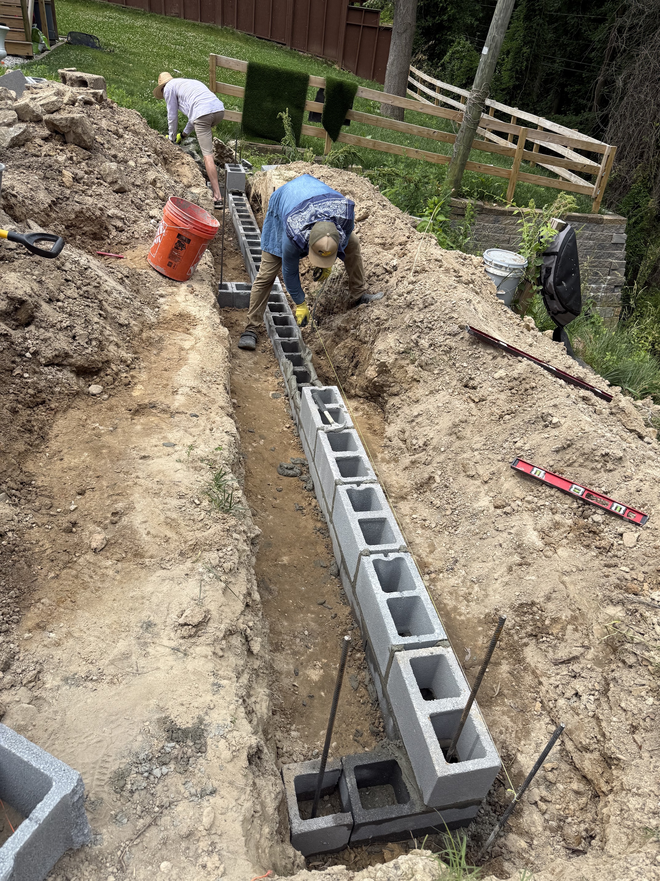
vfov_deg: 71.6
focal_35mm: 24
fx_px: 610
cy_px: 440
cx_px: 330
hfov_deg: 56.8
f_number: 1.78
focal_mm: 6.76
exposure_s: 1/2232
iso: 80
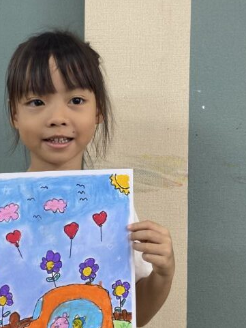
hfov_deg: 26.9
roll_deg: -0.9
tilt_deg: -2.3
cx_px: 85
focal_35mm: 54
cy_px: 137
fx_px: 511
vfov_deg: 35.5
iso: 125
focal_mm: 4.25
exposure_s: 1/100
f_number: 1.8
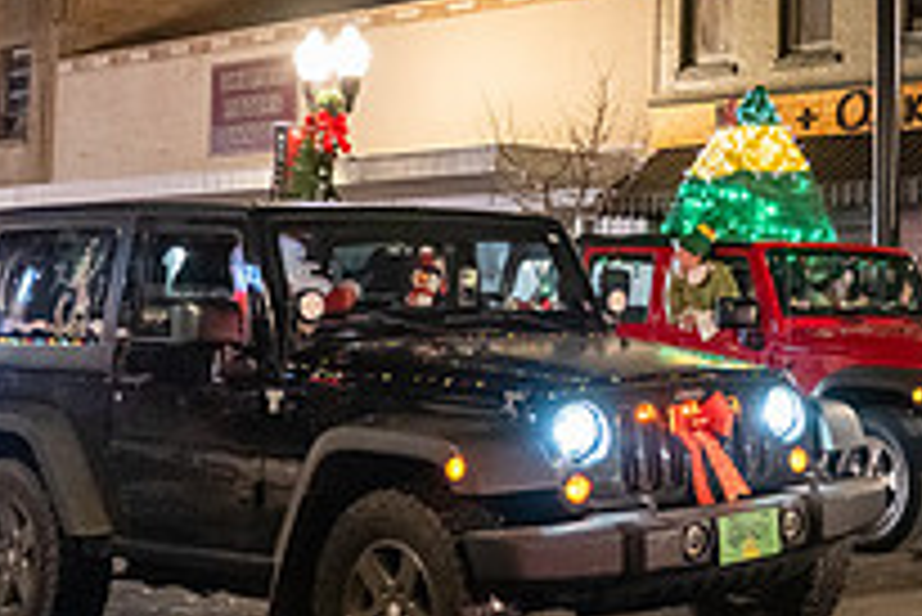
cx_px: 1138
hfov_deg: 26.1
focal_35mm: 68
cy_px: 160
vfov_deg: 19.9
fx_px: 1743
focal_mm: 24
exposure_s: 1/200
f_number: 3.2
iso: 6400
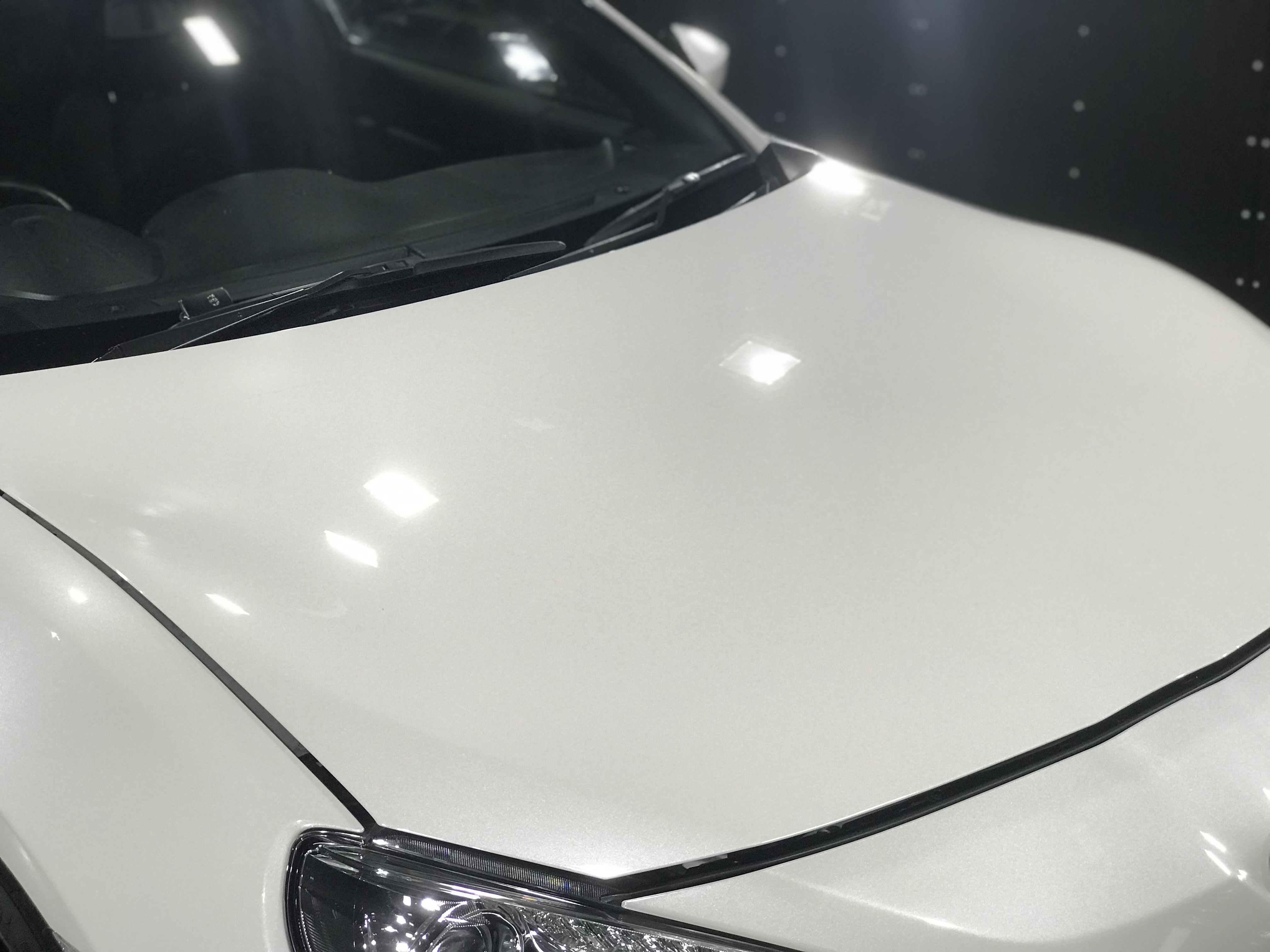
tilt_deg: -21.3
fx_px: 2091
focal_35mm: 57
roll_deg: +2.3
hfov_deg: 33.8
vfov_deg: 25.7
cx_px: 635
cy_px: 476
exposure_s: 1/60
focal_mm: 6.6
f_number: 2.8
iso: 50
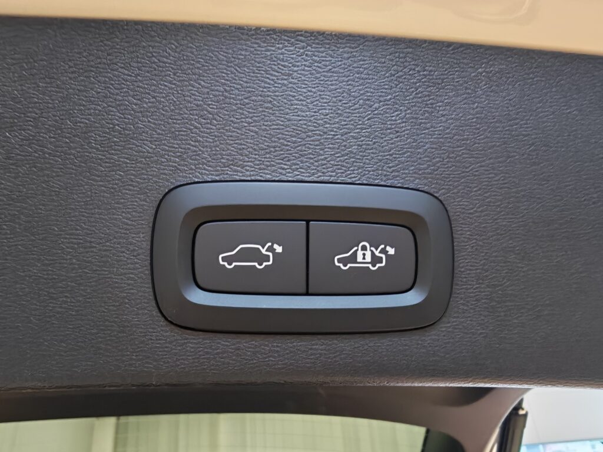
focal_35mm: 23
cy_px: 226
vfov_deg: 58.9
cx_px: 302
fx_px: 401
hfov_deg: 73.9
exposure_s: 1/33
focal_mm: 1.82
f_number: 2
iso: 250
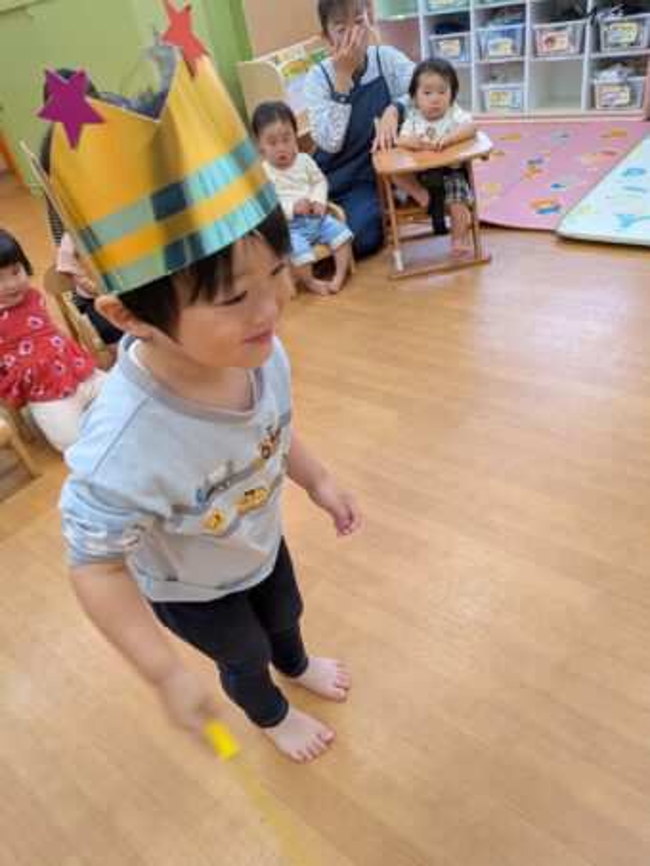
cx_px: 325
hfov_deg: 56.8
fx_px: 601
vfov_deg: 71.6
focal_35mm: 24
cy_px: 433
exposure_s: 1/120
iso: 148
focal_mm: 4.53
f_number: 1.7
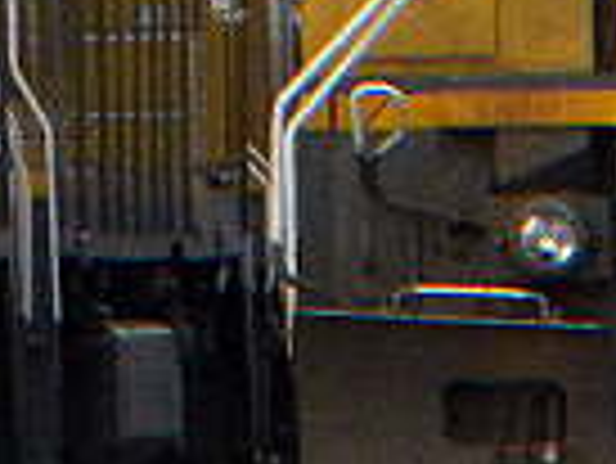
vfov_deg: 0.9
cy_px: -374
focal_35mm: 1622
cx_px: -81
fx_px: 28889
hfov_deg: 1.2
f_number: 5.4
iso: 365
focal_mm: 50.4
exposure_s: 1/500
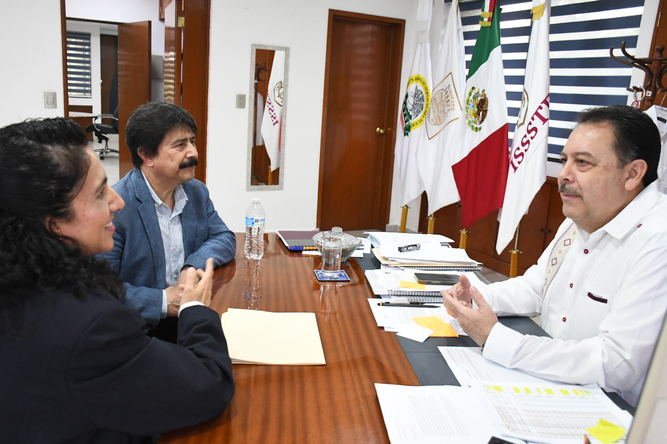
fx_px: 556
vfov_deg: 43.6
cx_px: 334
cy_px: 222
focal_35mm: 30
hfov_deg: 61.9
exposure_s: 1/125
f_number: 5
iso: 4000
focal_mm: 20
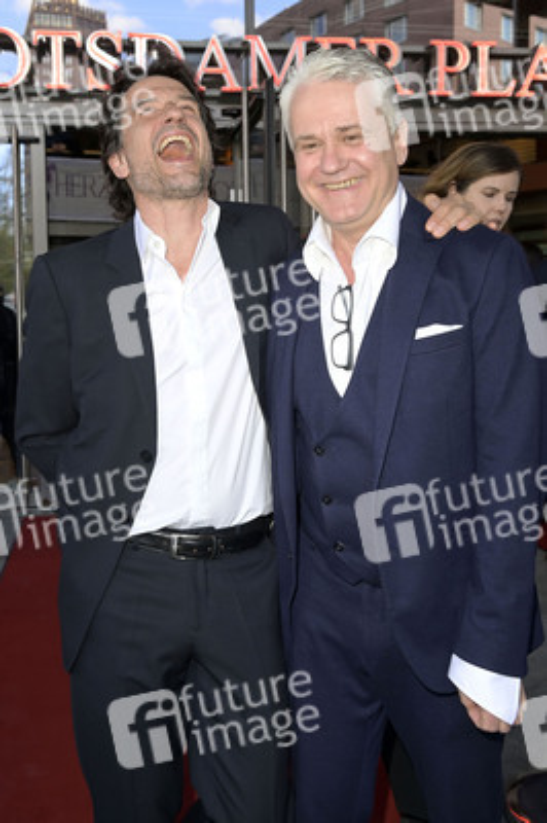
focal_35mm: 35
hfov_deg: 37.8
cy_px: 412
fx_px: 799
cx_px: 274
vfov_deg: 54.5
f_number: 5.6
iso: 800
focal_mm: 35
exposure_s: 1/160
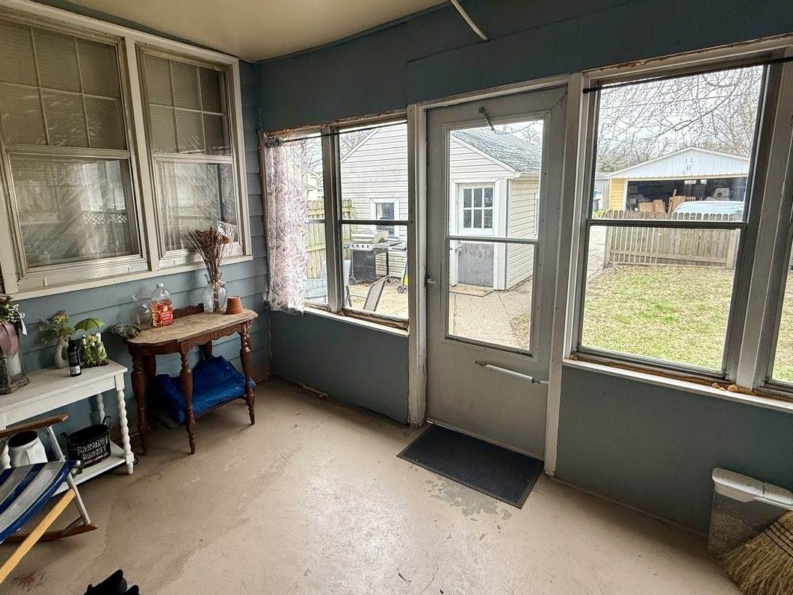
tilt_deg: -9.7
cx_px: 351
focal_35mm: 19
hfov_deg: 84.3
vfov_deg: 68.5
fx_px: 435
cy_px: 267
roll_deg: +1.4
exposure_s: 1/99
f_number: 2.2
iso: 80
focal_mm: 2.22
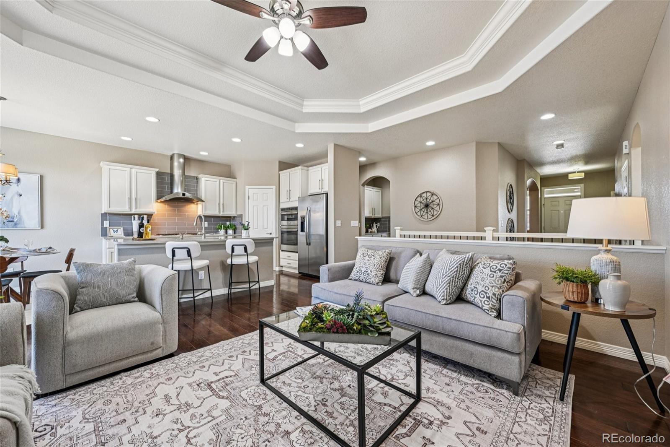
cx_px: 335
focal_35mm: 14
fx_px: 260
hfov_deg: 104.3
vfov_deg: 81.2
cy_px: 224
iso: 400
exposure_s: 1/8
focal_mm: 14
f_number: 11
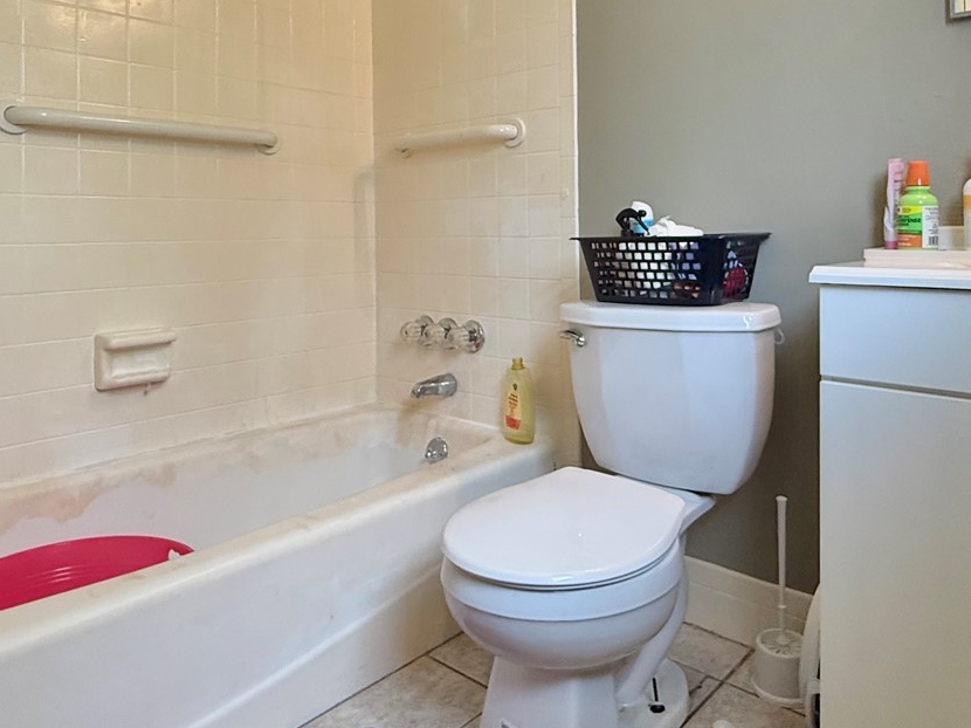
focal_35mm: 27
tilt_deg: +0.9
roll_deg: +0.3
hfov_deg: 65.0
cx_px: 559
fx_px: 757
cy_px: 224
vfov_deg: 50.1
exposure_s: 1/120
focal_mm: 2.22
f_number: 2.2
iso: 320
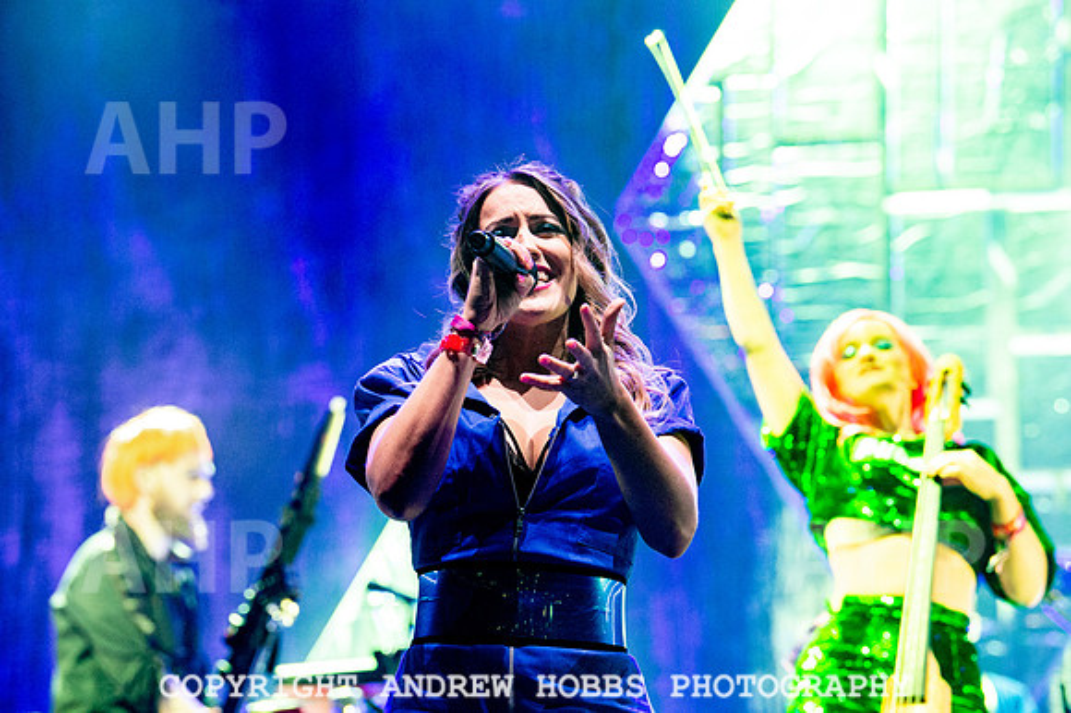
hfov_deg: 14.7
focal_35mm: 140
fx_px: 4162
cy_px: 356
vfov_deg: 9.8
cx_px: 536
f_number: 4.5
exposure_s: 1/320
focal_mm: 140
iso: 5000
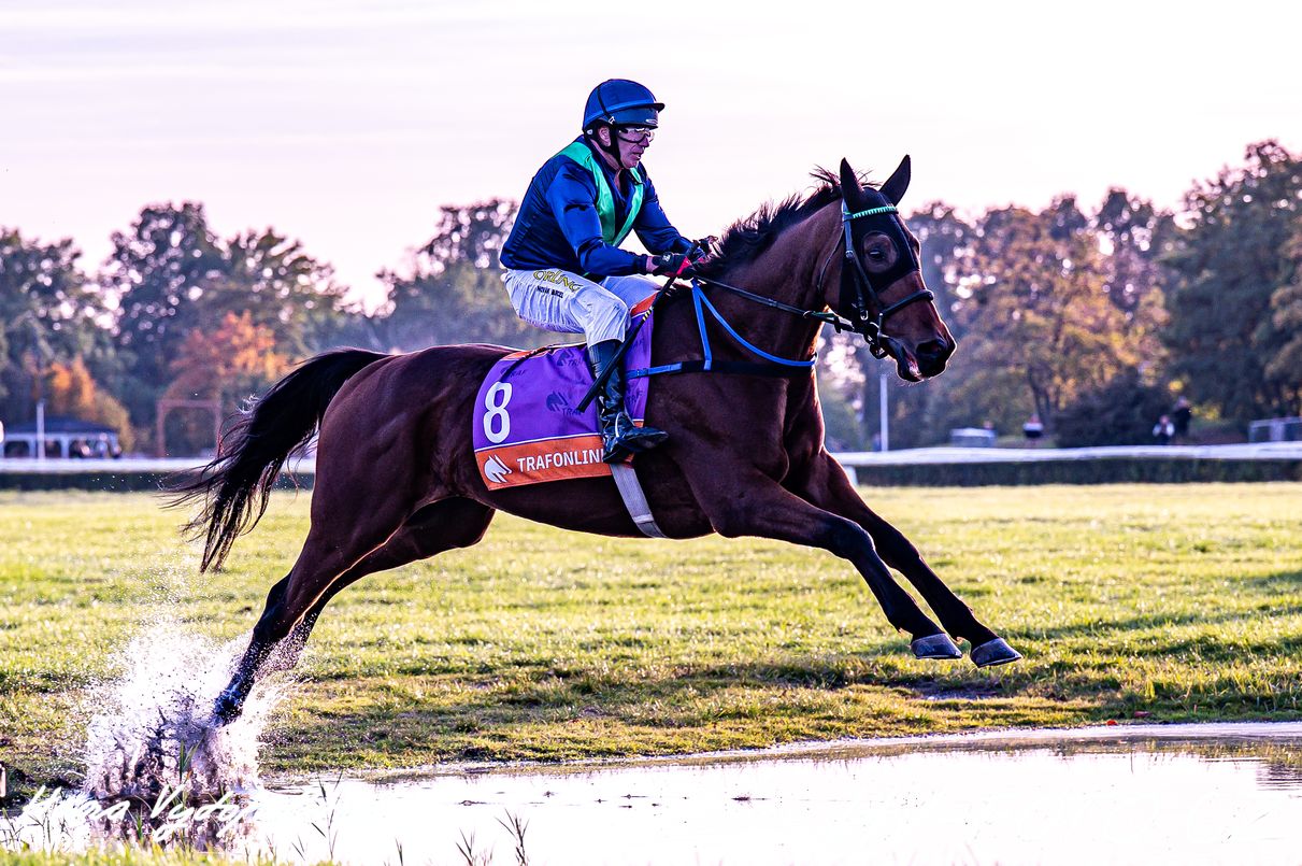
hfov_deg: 18.6
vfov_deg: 12.4
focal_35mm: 110
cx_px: 651
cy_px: 433
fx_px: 3974
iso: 400
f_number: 4
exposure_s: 1/2000
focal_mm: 110
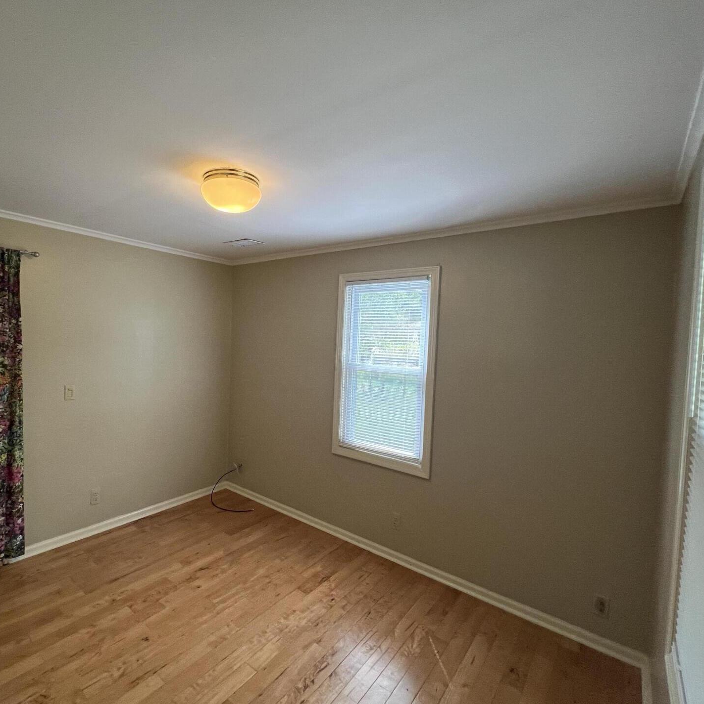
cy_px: 352
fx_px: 368
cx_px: 299
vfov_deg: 87.4
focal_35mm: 16
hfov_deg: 86.8
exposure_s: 1/120
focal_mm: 1.57
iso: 125
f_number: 1.8
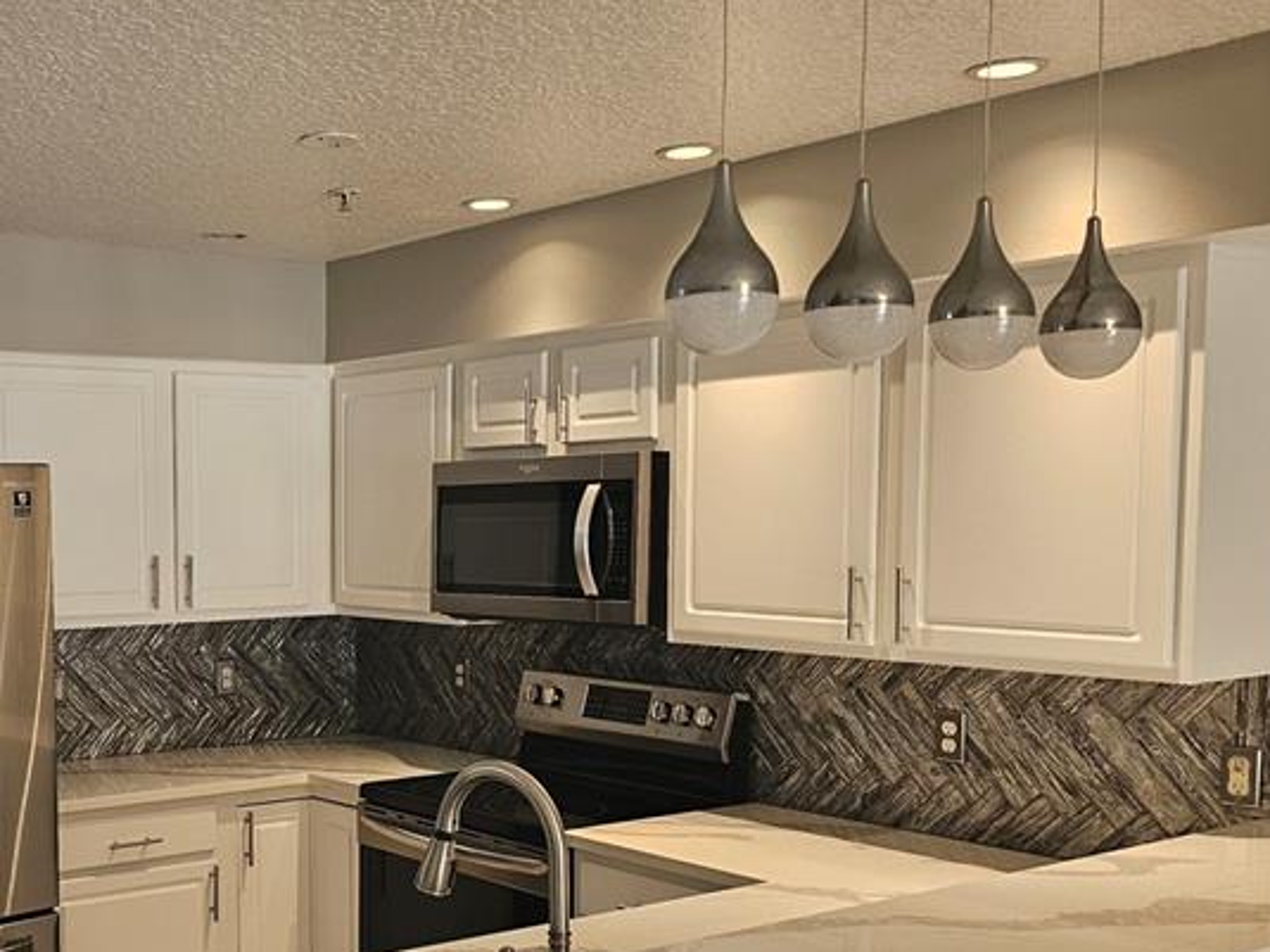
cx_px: 228
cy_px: 622
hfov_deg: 40.9
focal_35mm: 44
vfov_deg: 32.6
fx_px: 1614
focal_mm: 6.3
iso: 250
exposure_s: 1/120
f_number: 1.7
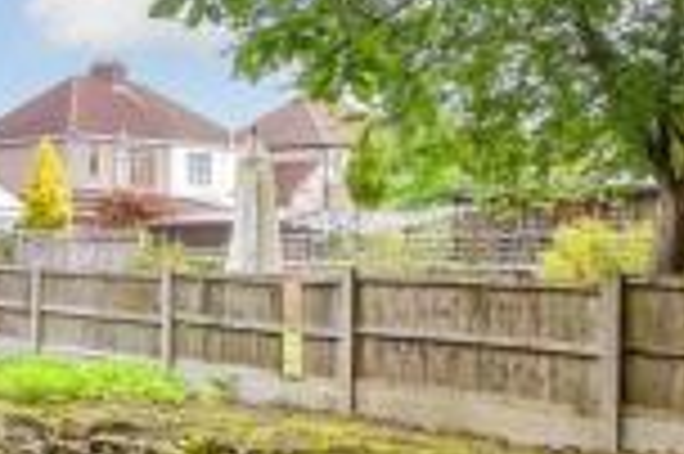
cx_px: -40
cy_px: 249
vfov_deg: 28.6
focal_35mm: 47
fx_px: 892
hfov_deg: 36.5
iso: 320
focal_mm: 10
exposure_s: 1/125
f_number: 8
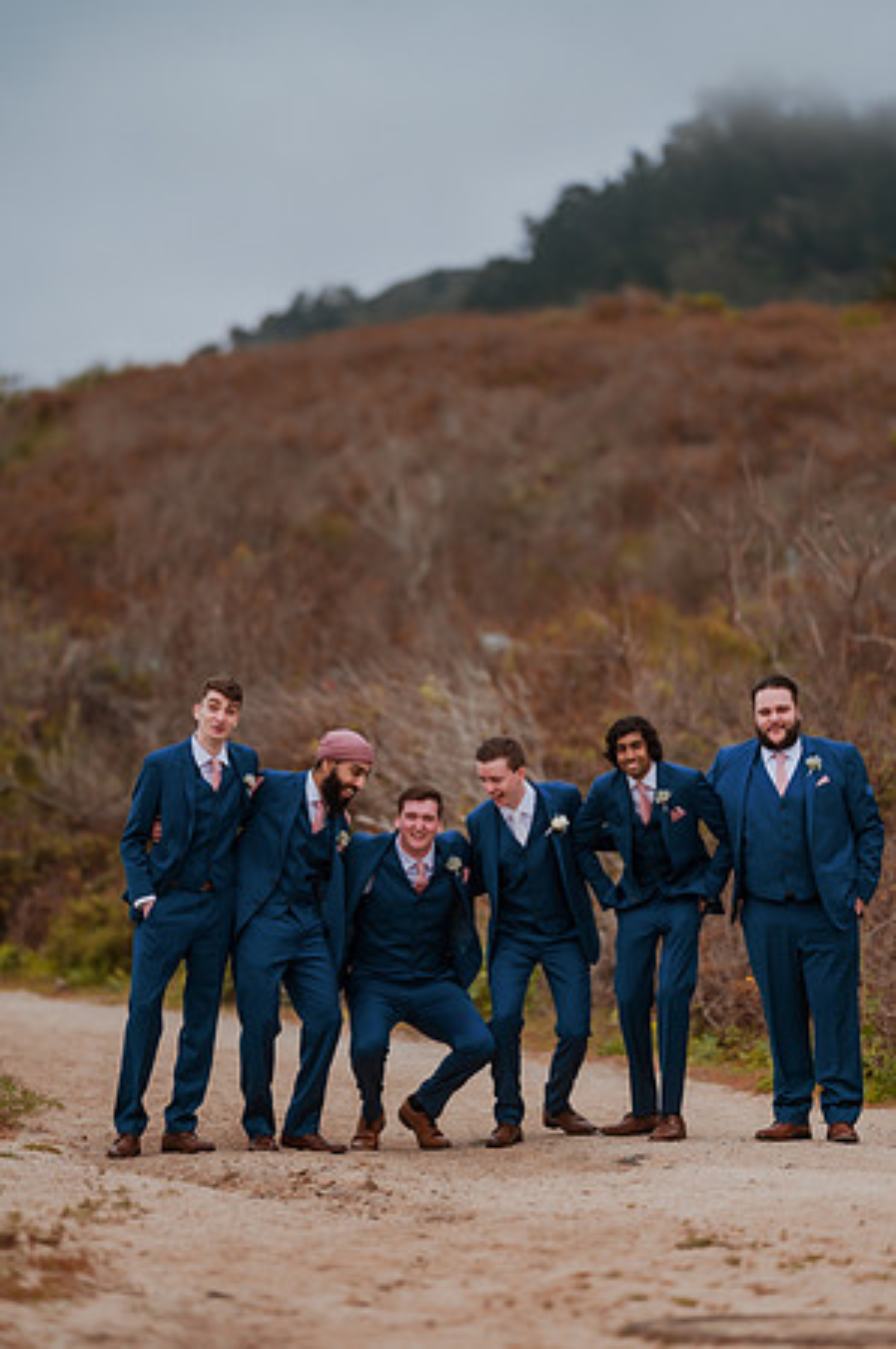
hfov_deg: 10.1
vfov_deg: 15.2
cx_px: 448
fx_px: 5051
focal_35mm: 135
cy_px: 674
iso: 400
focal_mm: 135
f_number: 1.8
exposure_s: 1/3200
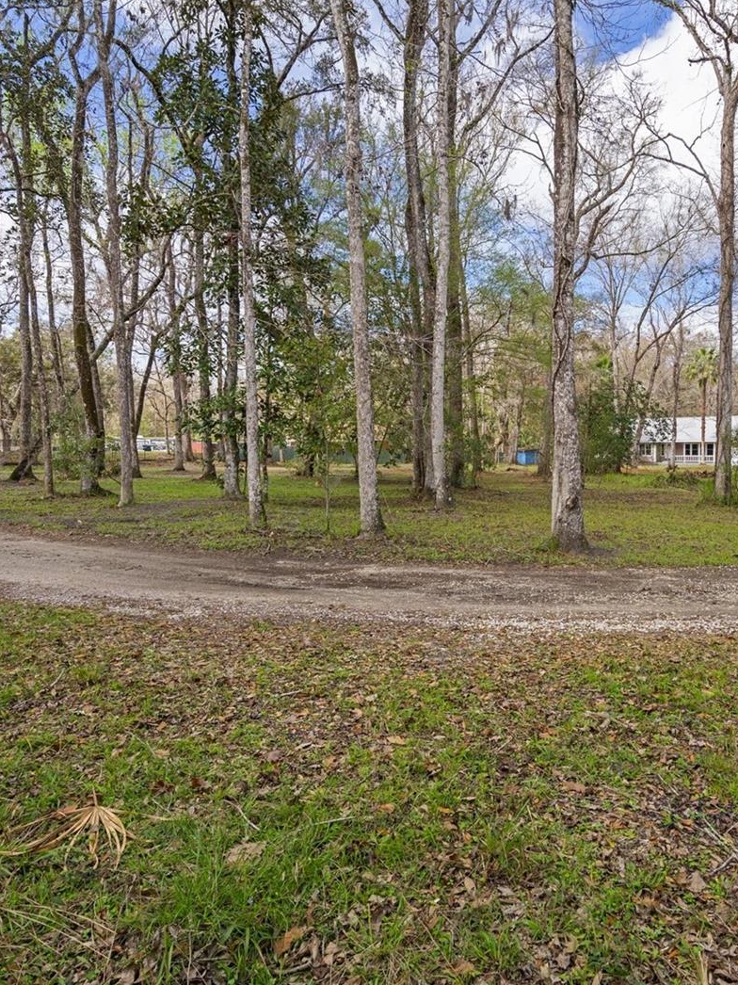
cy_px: 485
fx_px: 711
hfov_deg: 54.0
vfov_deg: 69.4
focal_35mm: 25
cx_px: 479
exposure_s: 1/60
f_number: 8
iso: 320
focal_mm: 17
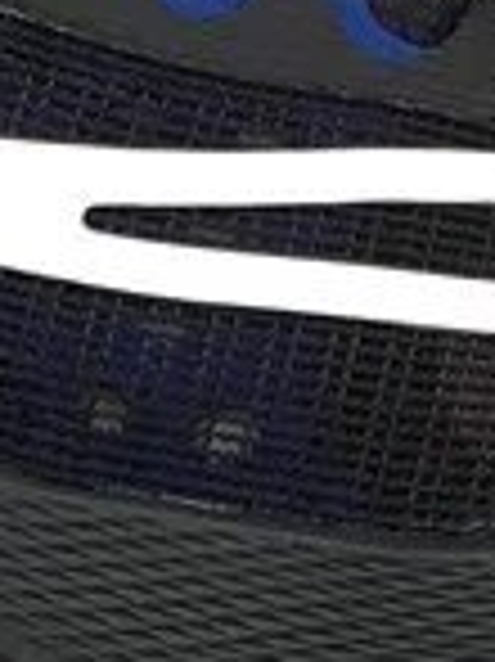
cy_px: 664
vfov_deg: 10.3
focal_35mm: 190
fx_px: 3628
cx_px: -112
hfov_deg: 7.7
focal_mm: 3.3
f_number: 2.4
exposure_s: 1/184
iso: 25
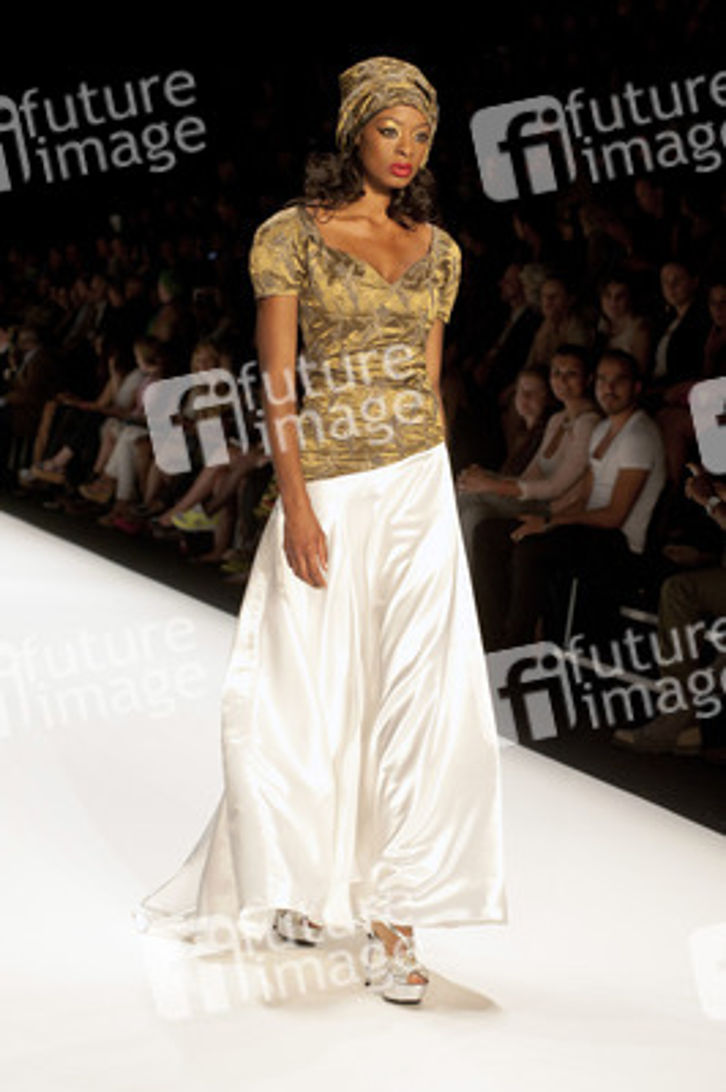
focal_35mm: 80
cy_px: 546
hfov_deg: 17.0
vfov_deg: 25.4
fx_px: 2424
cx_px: 363
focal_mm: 80
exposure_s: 1/200
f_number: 7.1
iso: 1600
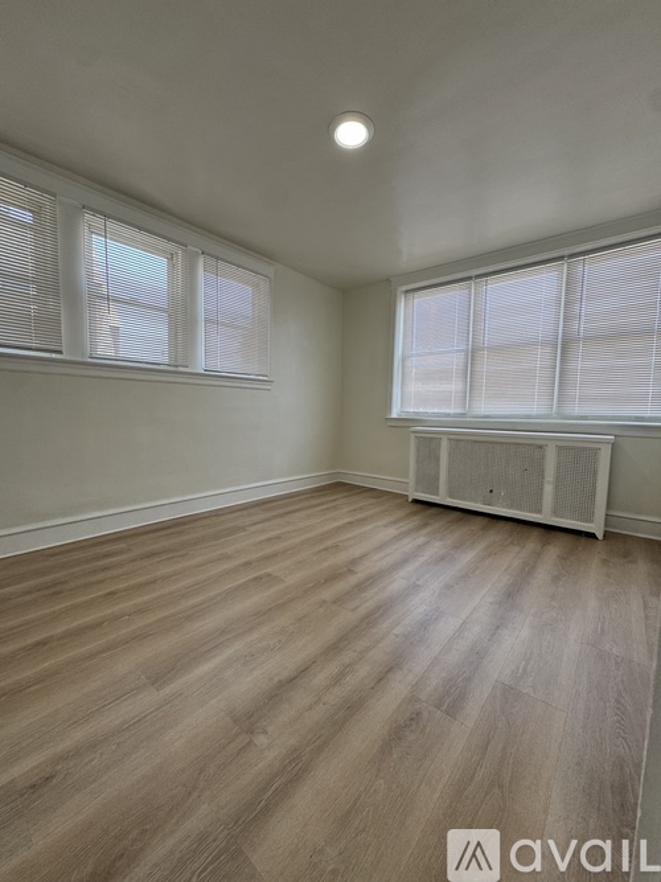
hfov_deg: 85.7
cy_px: 441
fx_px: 357
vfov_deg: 102.1
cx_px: 330
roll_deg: +0.1
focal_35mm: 14
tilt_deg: -3.2
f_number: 2.2
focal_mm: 2.22
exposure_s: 1/120
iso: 64
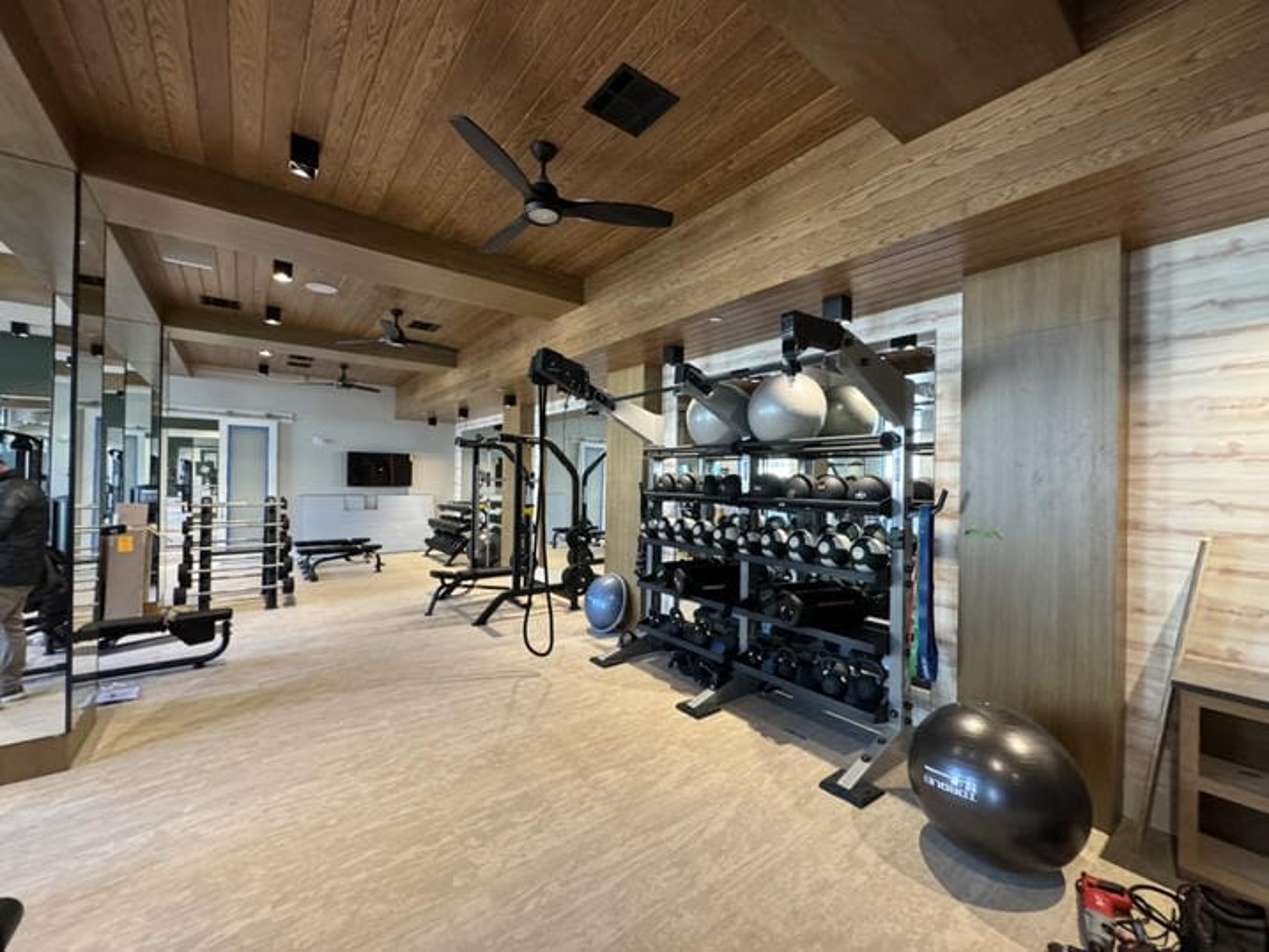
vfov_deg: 85.7
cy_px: 476
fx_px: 513
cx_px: 634
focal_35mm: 14
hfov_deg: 102.1
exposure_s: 1/60
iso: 400
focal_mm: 2.22
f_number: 2.2
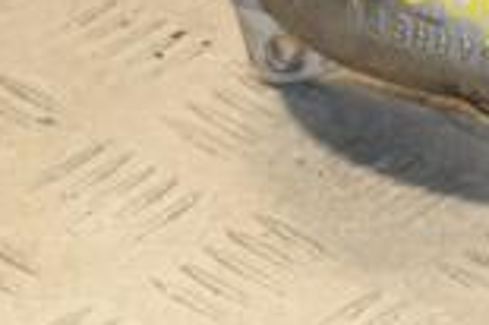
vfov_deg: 4.0
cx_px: 710
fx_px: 4573
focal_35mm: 337
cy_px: -243
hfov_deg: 6.1
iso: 800
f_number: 6.3
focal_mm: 58
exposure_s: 1/200
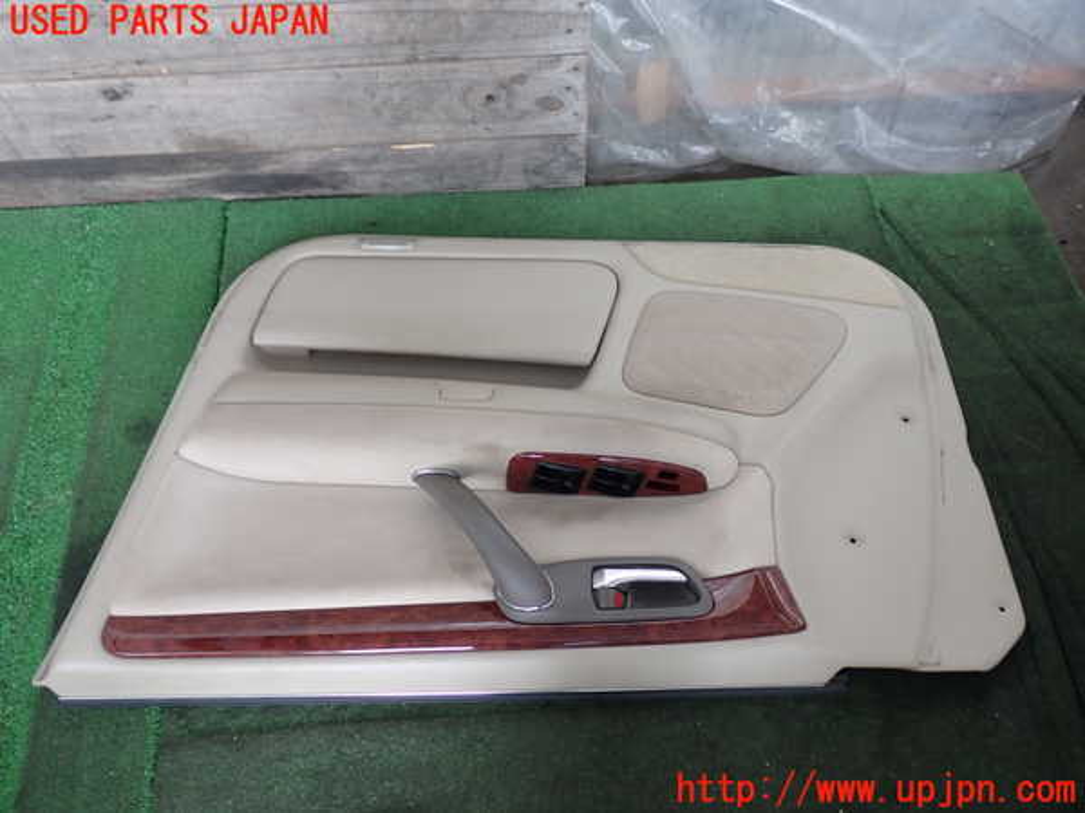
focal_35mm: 32
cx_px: 542
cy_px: 406
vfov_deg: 44.2
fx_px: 1003
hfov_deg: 56.8
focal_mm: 5.79
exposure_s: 1/40
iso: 200
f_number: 2.4
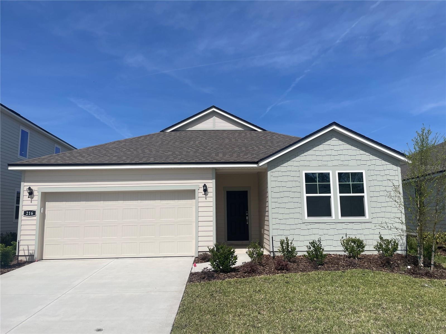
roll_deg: +1.9
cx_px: 223
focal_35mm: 26
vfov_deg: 53.1
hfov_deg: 67.3
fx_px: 335
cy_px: 167
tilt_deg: +8.1
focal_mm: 4.2
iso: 32
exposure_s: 1/7813
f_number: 1.6
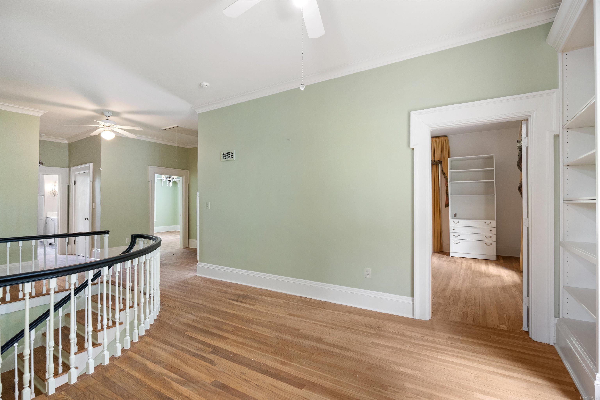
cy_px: 200
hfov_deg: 96.7
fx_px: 267
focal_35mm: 16
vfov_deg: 73.7
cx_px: 300
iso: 1250
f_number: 5.6
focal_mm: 16
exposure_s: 1/13
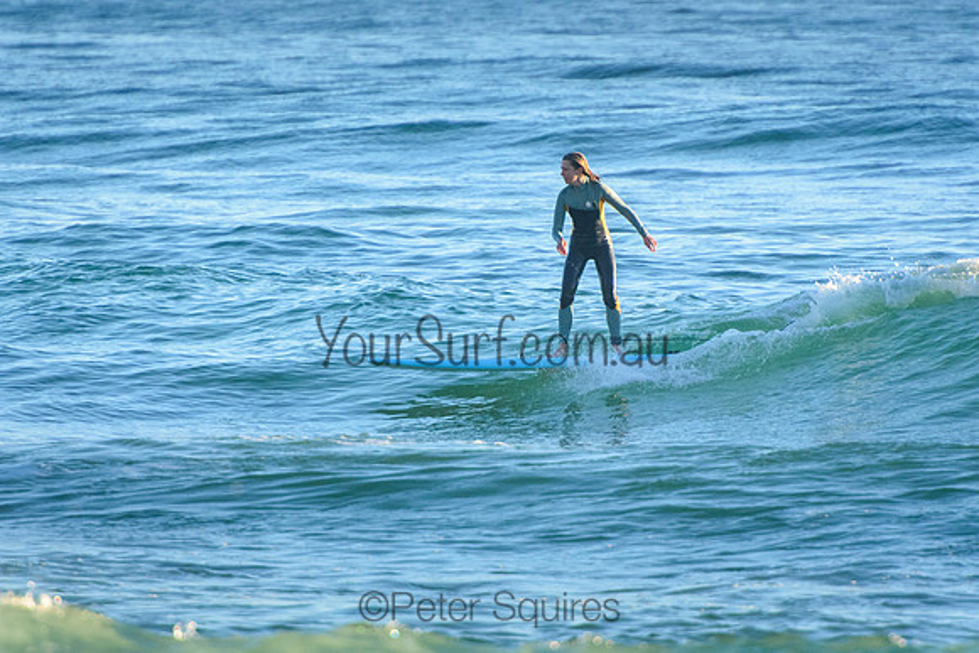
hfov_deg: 3.4
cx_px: 490
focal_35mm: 600
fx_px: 16320
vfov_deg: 2.3
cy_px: 326
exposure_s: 1/2500
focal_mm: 400
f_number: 5.6
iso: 1100
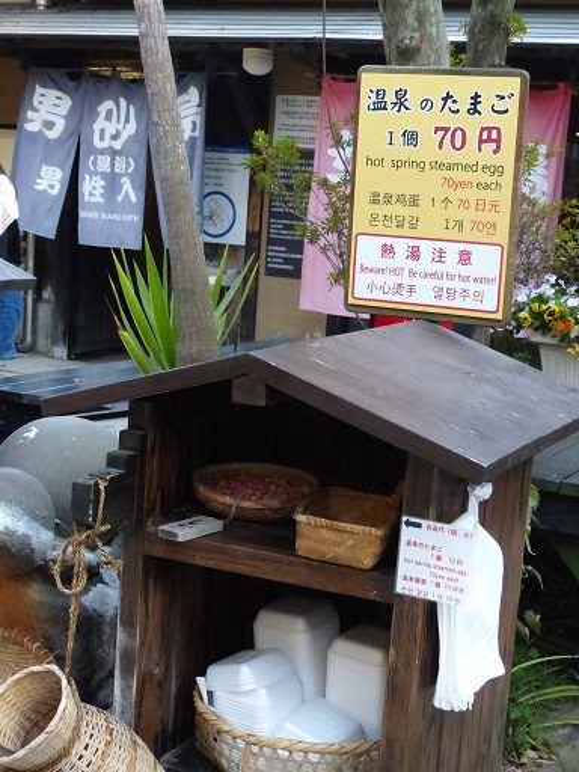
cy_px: 386
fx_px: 1249
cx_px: 290
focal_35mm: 56
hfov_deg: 26.1
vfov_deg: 34.3
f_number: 4
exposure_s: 1/1600
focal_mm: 10.1
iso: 1600
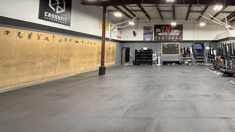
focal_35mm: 23
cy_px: 39
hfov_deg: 73.3
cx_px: 176
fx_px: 143
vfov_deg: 48.3
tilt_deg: +5.5
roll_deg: +0.4
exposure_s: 1/99
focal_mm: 2.22
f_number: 2.2
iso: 320
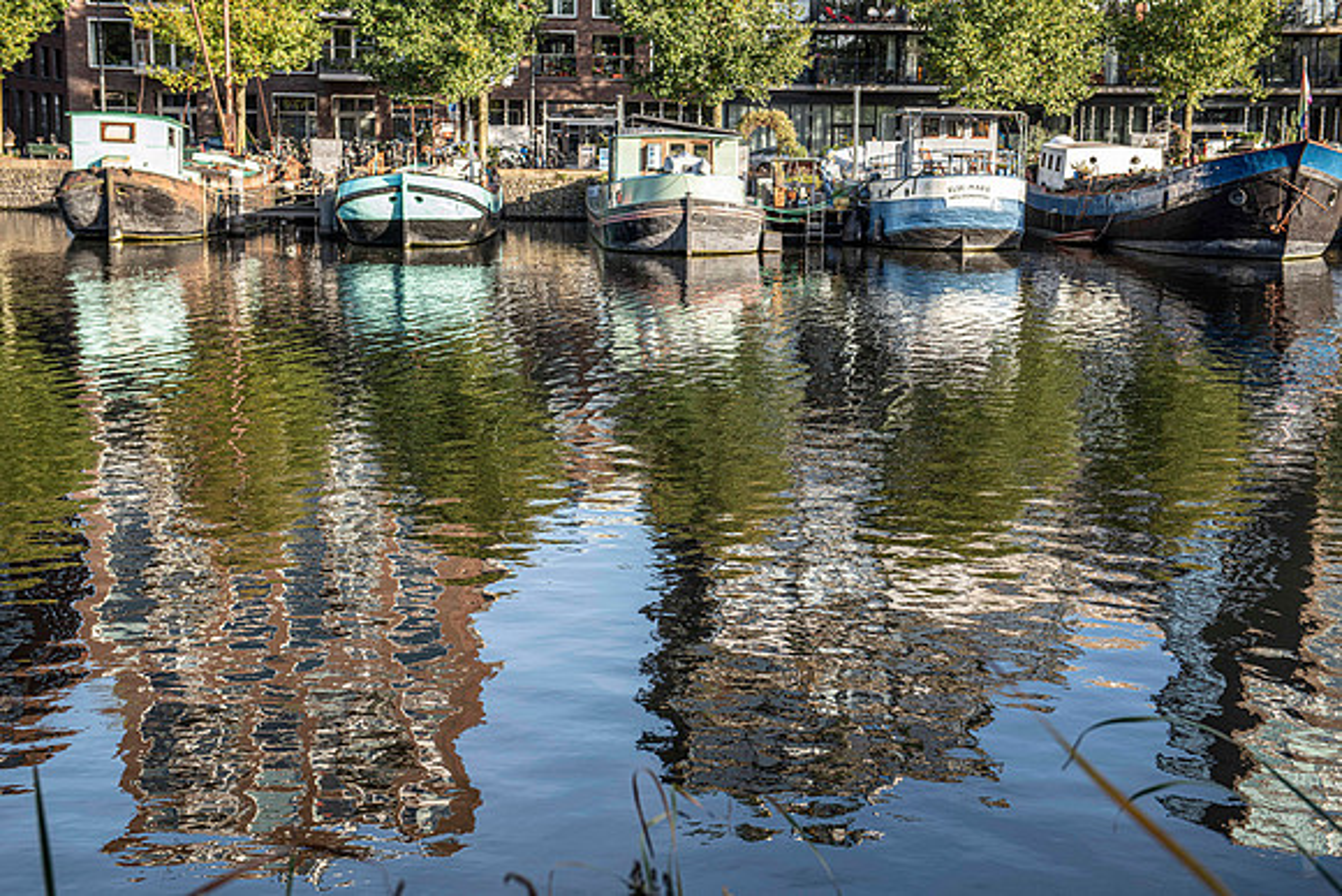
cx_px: 671
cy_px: 448
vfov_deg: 26.0
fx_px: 1939
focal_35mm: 52
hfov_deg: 38.2
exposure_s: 1/100
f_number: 5.6
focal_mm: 52
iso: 90
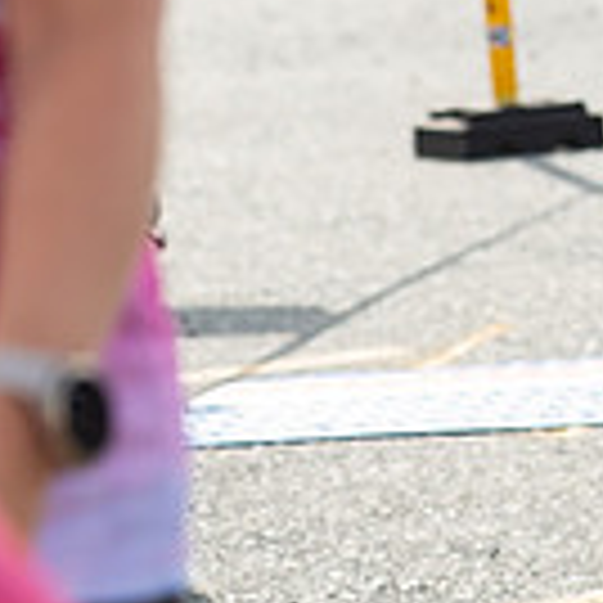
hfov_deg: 4.8
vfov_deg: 4.8
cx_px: 900
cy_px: -328
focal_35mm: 360
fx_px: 7095
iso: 250
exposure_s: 1/2000
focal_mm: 80
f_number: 4.5
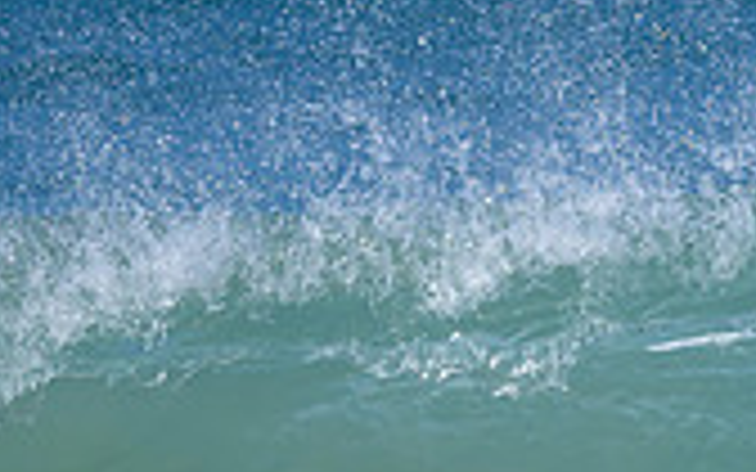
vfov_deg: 0.4
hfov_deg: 0.6
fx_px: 74626
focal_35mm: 3622
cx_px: 1008
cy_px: 618
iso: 400
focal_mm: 800
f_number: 6.3
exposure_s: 1/2000
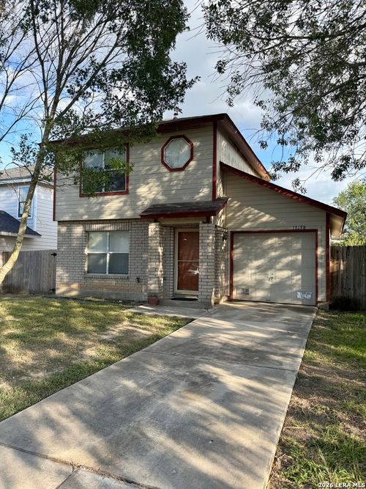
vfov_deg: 71.6
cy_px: 244
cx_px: 183
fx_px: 338
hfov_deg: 56.8
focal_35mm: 24
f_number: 1.78
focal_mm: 6.76
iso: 80
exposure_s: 1/1156
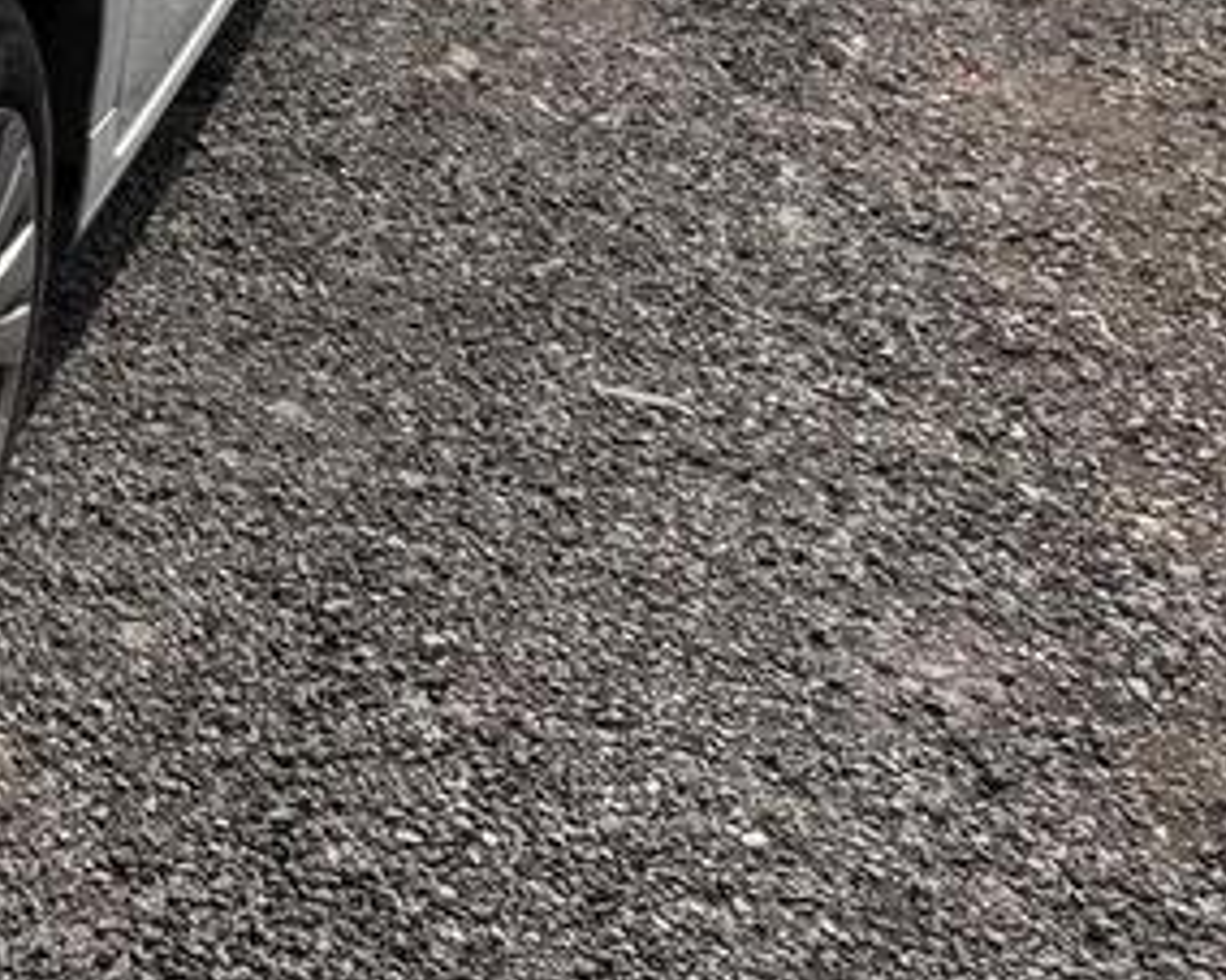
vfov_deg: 18.1
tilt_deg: -10.0
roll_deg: +3.7
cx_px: -699
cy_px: -237
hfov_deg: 20.0
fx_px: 2902
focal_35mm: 80
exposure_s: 1/7813
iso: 50
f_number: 1.6
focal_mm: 5.96
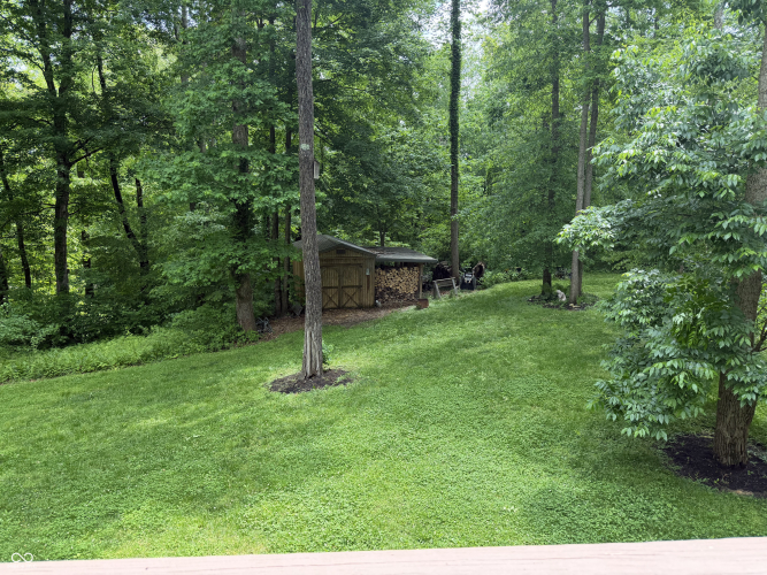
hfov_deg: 71.6
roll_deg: -0.2
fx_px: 532
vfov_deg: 56.8
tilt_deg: -12.1
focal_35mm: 24
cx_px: 384
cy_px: 288
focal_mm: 6.76
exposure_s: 1/627
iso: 100
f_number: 1.78
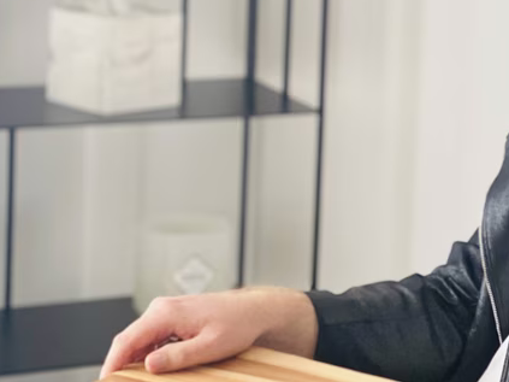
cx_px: 390
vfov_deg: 11.7
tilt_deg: -8.9
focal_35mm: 126
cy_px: 37
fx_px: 1852
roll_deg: -2.4
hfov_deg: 15.6
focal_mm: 6
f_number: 2
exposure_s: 1/122
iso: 200
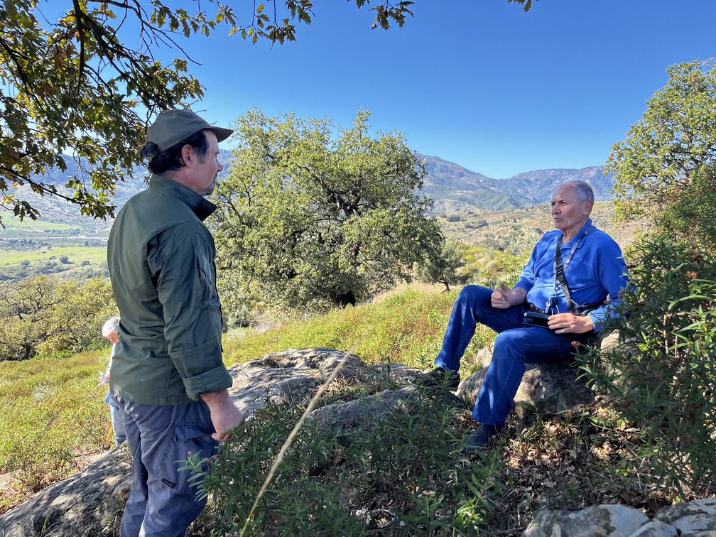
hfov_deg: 67.3
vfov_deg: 53.1
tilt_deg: -3.8
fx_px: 538
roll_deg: -5.8
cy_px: 268
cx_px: 358
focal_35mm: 26
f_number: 1.6
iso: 50
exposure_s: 1/1009
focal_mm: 5.1
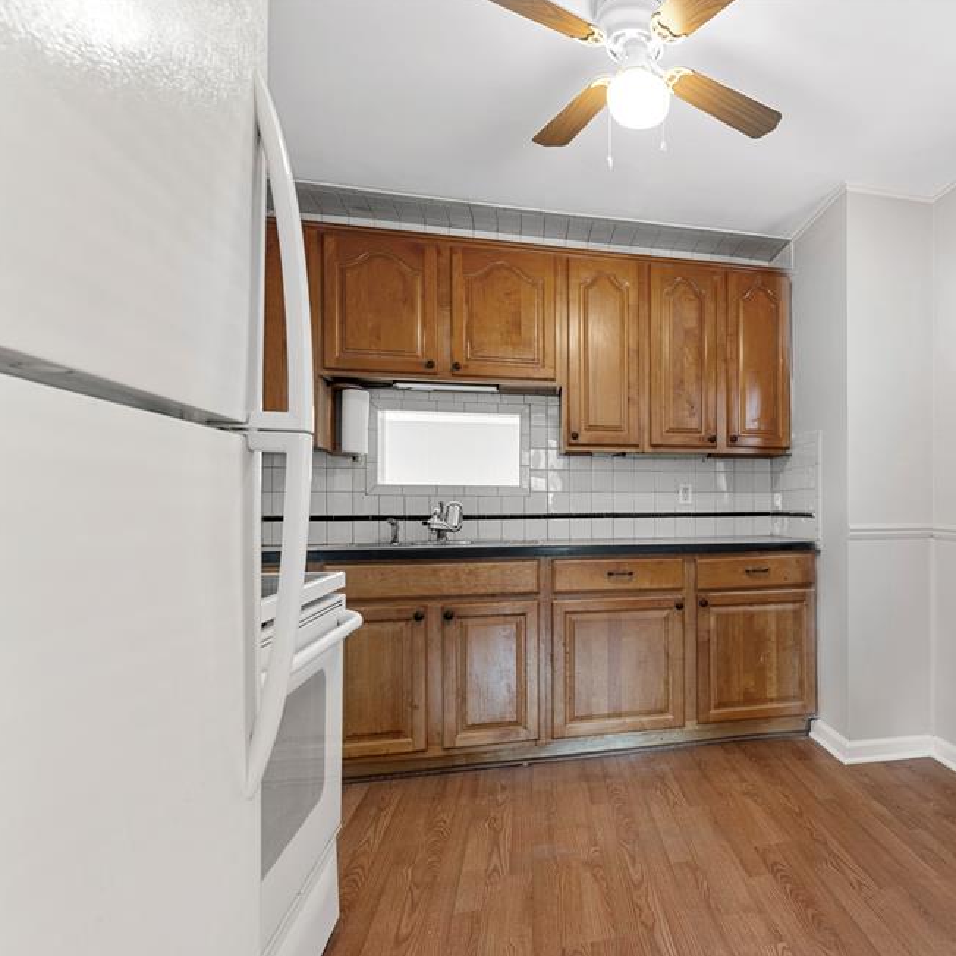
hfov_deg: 67.5
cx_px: 721
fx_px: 654
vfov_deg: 72.3
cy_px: 496
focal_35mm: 21
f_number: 8
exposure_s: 1/2
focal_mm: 15.7
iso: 500
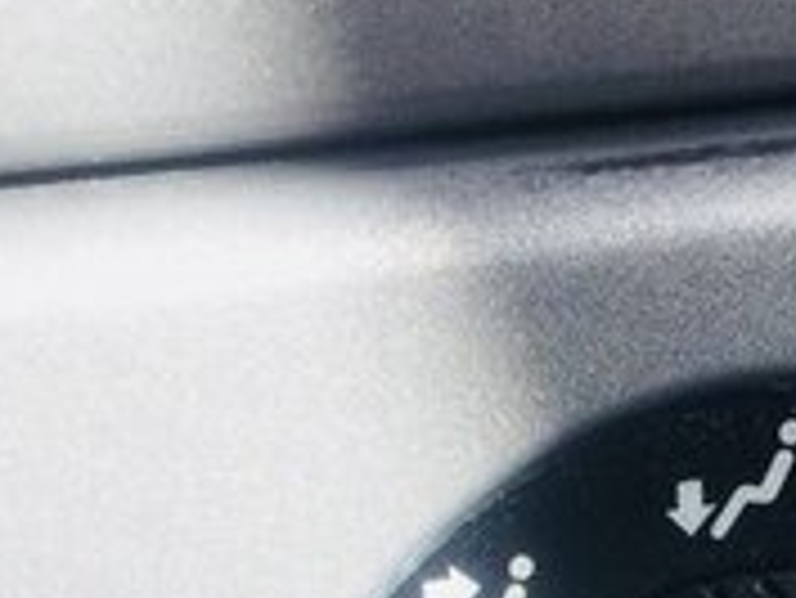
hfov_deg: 18.1
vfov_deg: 12.9
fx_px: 2485
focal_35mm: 108
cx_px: 571
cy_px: 946
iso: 32
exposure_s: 1/203
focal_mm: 4.15
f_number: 2.2
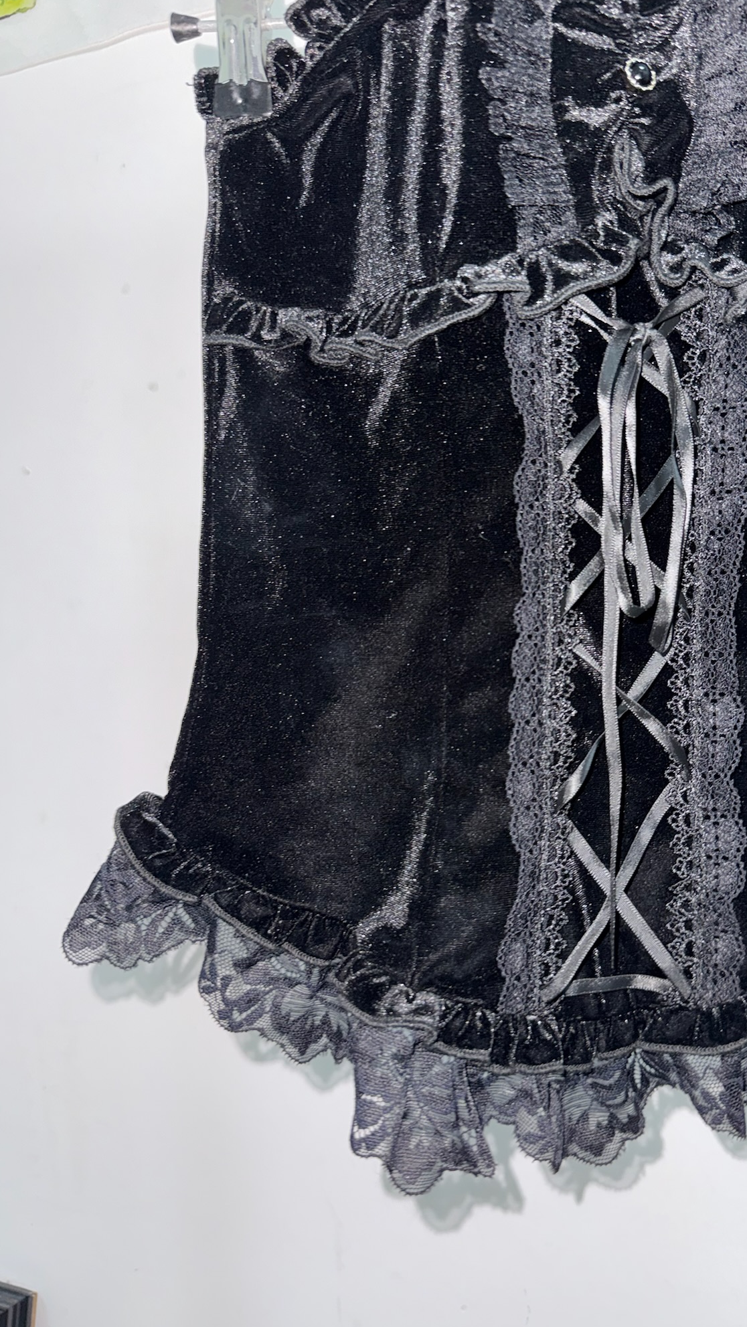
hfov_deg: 42.4
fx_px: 950
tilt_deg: -4.3
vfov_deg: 69.9
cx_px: 487
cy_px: 656
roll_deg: +0.7
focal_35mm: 27
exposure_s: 1/25
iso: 64
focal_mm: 6.76
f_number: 1.78
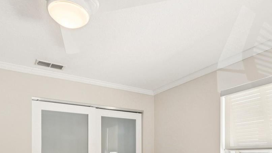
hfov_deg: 65.9
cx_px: 151
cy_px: 150
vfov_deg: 36.5
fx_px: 209
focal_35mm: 29
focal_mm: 14
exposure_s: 1/50
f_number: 8
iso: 400
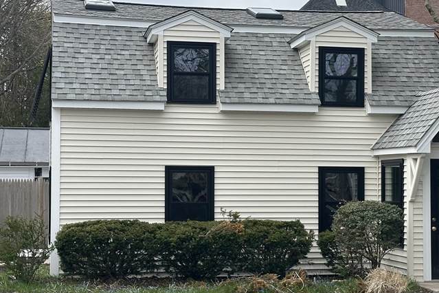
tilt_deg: +2.4
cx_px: 275
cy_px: 154
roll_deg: -0.3
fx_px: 975
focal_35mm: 80
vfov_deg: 17.1
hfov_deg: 25.3
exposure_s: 1/2160
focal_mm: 6.86
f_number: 1.78
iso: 64
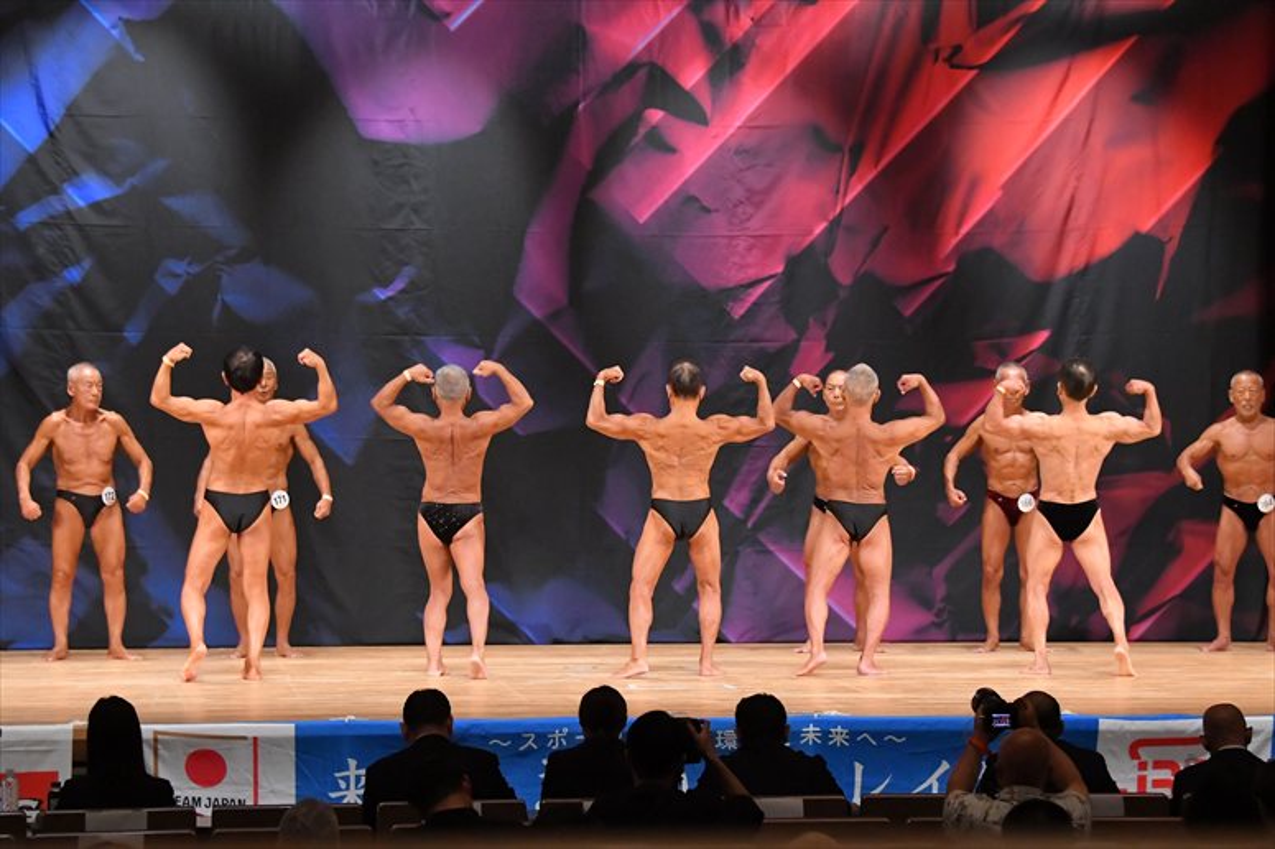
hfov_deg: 16.1
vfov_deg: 10.8
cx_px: 638
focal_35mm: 127
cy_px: 424
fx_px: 4496
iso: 6400
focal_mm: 85
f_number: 5.6
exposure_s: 1/400
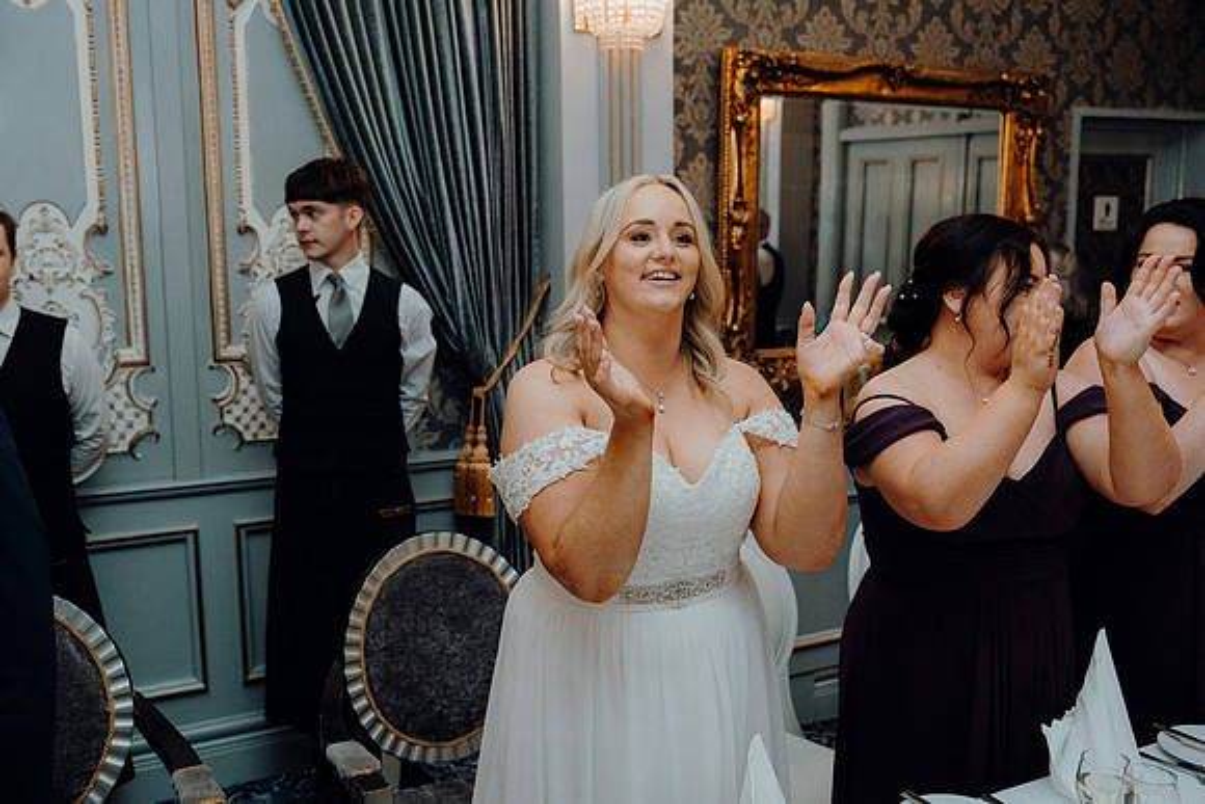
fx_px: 1172
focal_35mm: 35
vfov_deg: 37.9
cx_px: 602
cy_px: 402
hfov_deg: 54.4
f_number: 3.5
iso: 2500
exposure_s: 1/160
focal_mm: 35
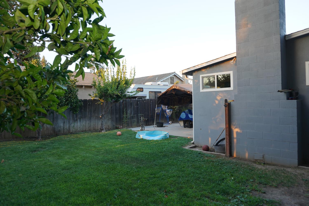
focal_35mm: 24
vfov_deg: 53.1
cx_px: 154
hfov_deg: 73.7
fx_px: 206
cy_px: 103
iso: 100
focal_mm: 16
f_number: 4
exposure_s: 1/80
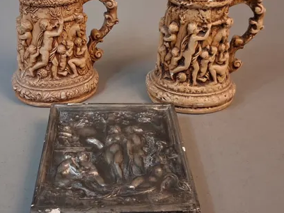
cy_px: 72
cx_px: 132
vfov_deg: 27.4
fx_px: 435
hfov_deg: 36.2
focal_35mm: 53
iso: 320
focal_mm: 4
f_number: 1.8
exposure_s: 1/50
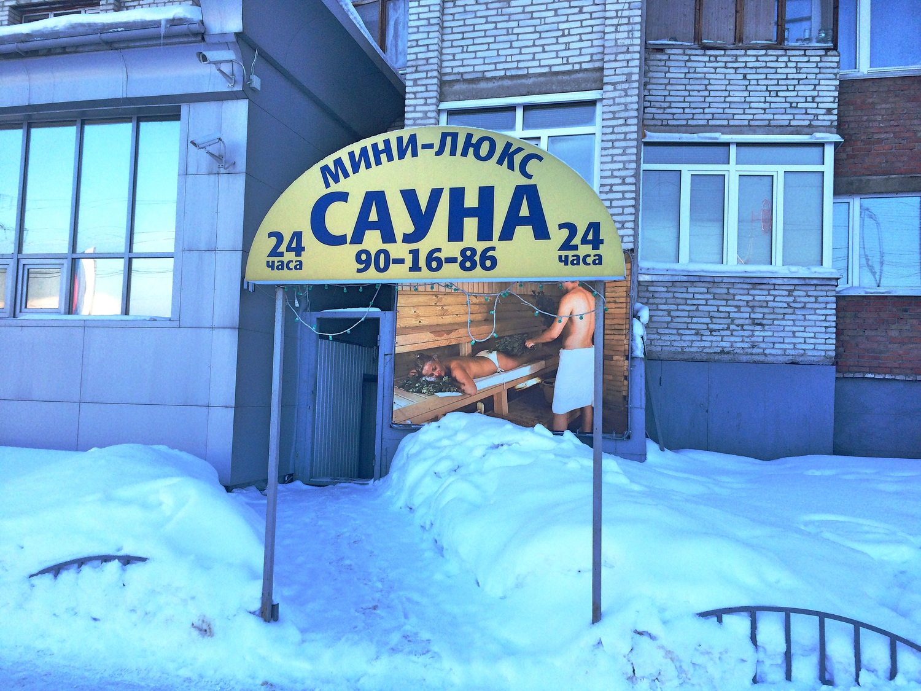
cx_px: 460
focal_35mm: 29
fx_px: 772
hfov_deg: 61.7
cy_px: 346
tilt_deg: +2.8
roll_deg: -1.3
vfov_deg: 48.2
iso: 32
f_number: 2.2
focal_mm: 4.15
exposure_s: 1/695
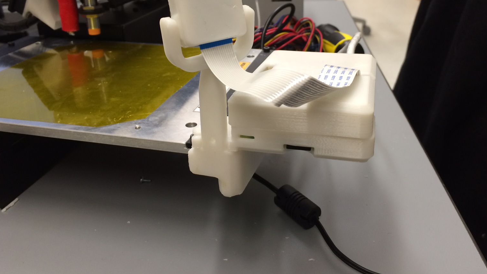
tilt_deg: -20.7
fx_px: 439
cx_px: 245
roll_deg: +3.0
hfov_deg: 58.0
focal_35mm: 34
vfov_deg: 34.2
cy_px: 83
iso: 64
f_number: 2.2
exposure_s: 1/30
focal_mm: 4.15
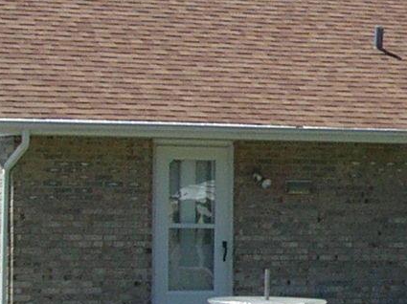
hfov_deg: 9.5
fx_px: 2279
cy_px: 185
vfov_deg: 7.6
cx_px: 845
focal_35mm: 194
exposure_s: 1/561
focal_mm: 6
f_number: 3.7
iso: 50
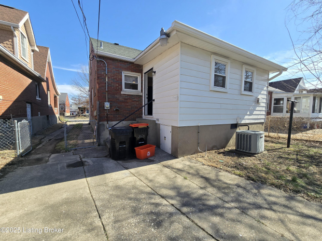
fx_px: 121
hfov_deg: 106.2
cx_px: 161
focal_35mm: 13
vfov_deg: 89.9
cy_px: 120
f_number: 2.2
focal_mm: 2.2
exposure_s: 1/1332
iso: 50
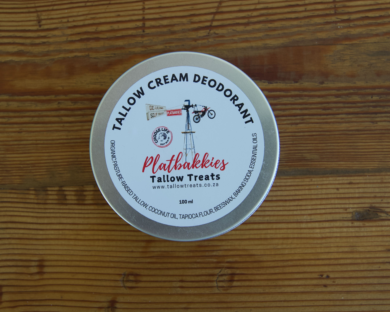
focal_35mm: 41
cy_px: 144
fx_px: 473
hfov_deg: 44.8
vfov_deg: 36.5
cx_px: 184
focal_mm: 20
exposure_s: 1/160
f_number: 4
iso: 500
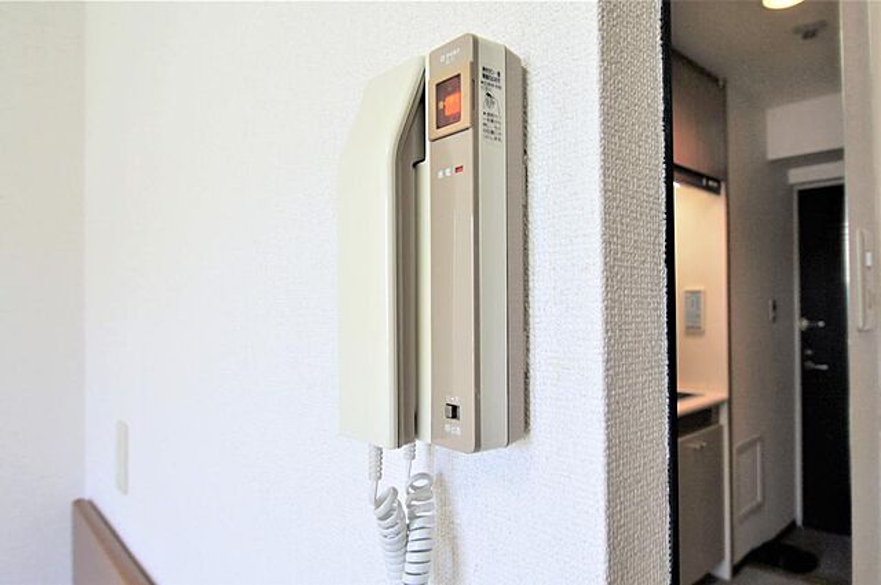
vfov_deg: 71.9
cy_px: 292
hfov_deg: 95.1
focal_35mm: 16
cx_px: 440
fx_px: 403
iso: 100
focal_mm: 11
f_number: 4
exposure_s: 1/40
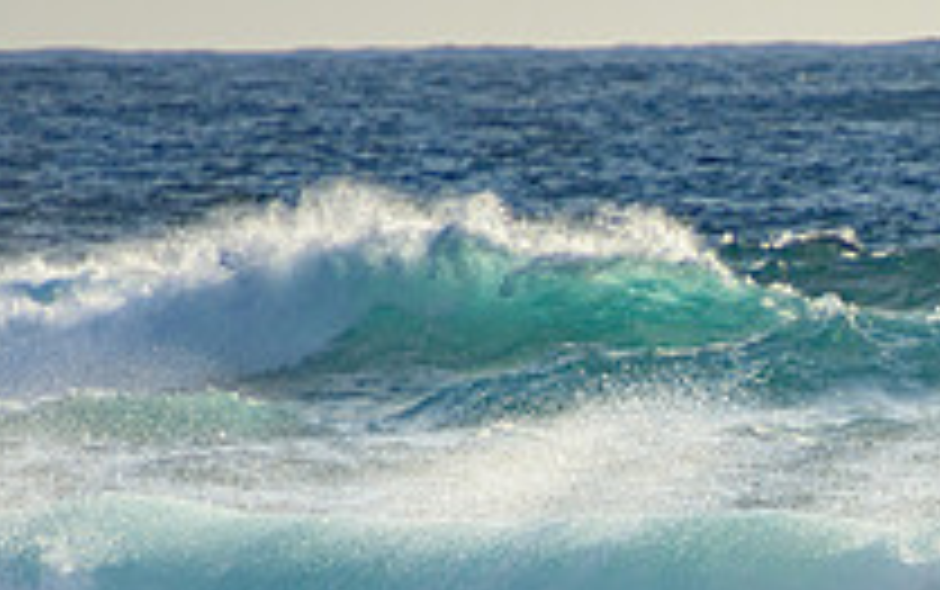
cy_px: 718
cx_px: 1061
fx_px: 42432
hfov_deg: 1.3
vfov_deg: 0.8
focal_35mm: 1655
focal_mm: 390
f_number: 5.6
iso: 320
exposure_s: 1/2000
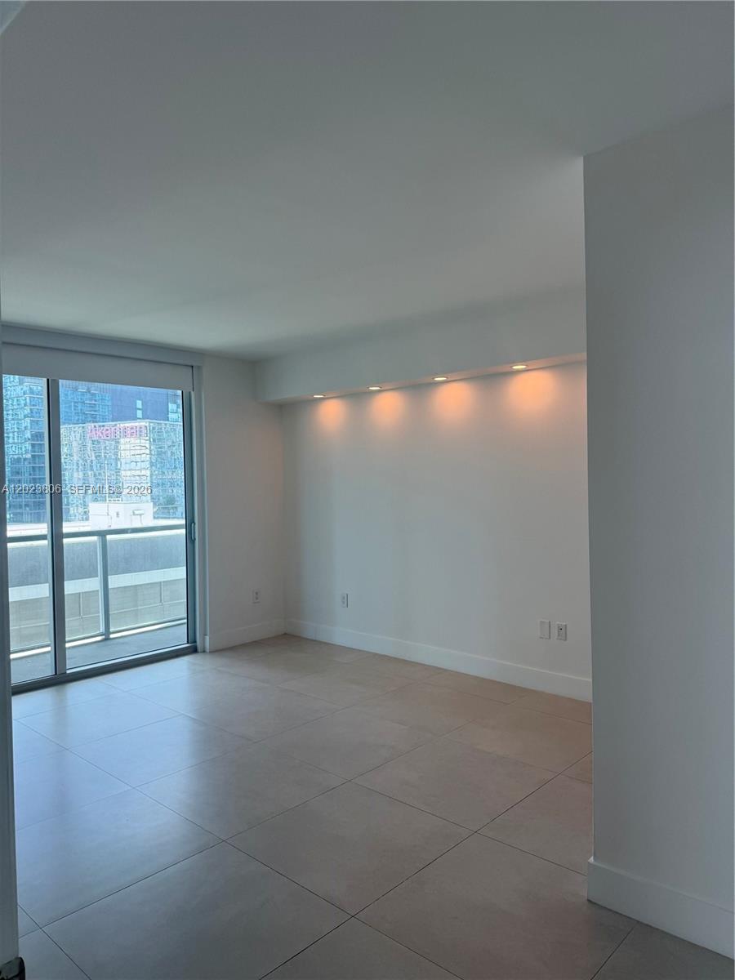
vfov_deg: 71.6
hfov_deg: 56.8
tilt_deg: -1.4
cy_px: 490
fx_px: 679
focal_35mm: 24
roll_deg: +0.6
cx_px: 368
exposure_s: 1/491
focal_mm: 6.76
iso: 100
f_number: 1.78
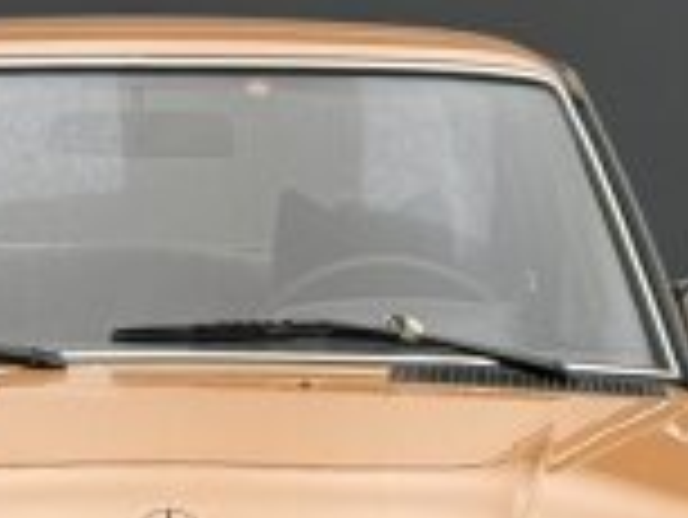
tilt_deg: -10.2
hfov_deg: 9.8
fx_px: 3998
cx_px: 153
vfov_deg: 7.3
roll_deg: -0.1
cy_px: 770
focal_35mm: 201
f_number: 1.78
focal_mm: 6.76
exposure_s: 1/100
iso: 100
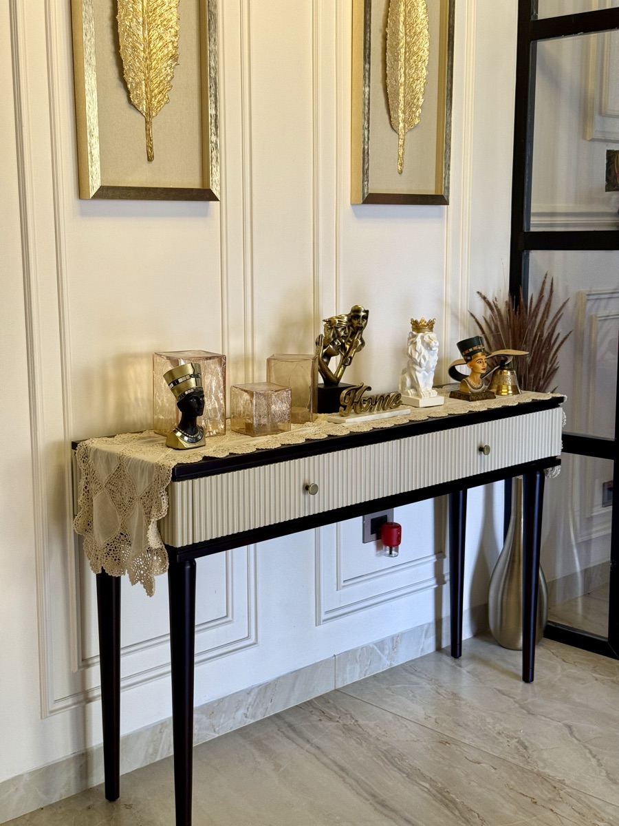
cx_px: 310
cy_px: 413
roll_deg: +0.1
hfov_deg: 30.3
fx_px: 1144
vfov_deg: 39.7
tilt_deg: -9.2
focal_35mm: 48
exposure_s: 1/50
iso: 64
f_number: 1.78
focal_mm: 6.76
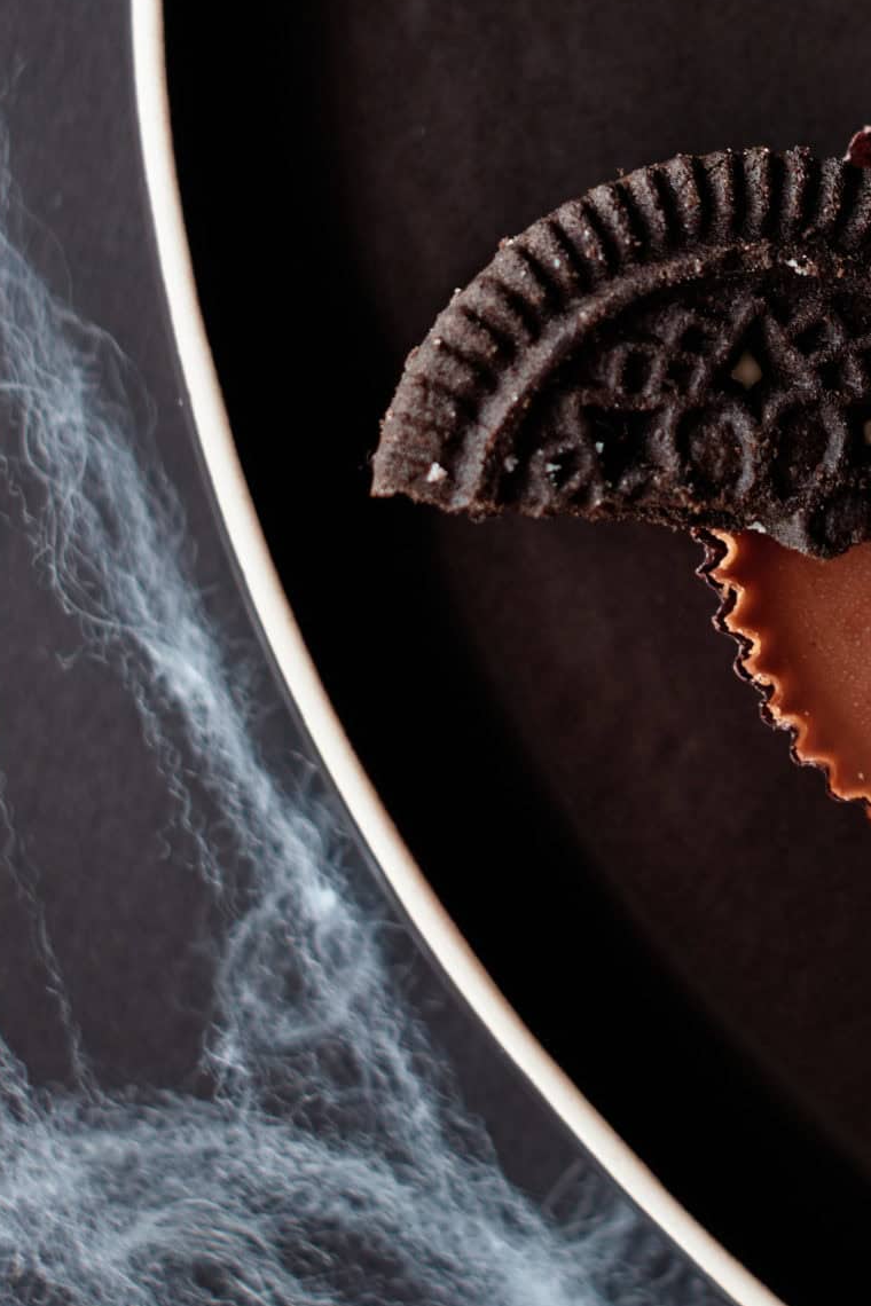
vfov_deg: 17.1
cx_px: 969
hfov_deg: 11.3
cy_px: 260
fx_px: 4318
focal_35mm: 119
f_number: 3.2
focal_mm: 35
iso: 250
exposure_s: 1/125
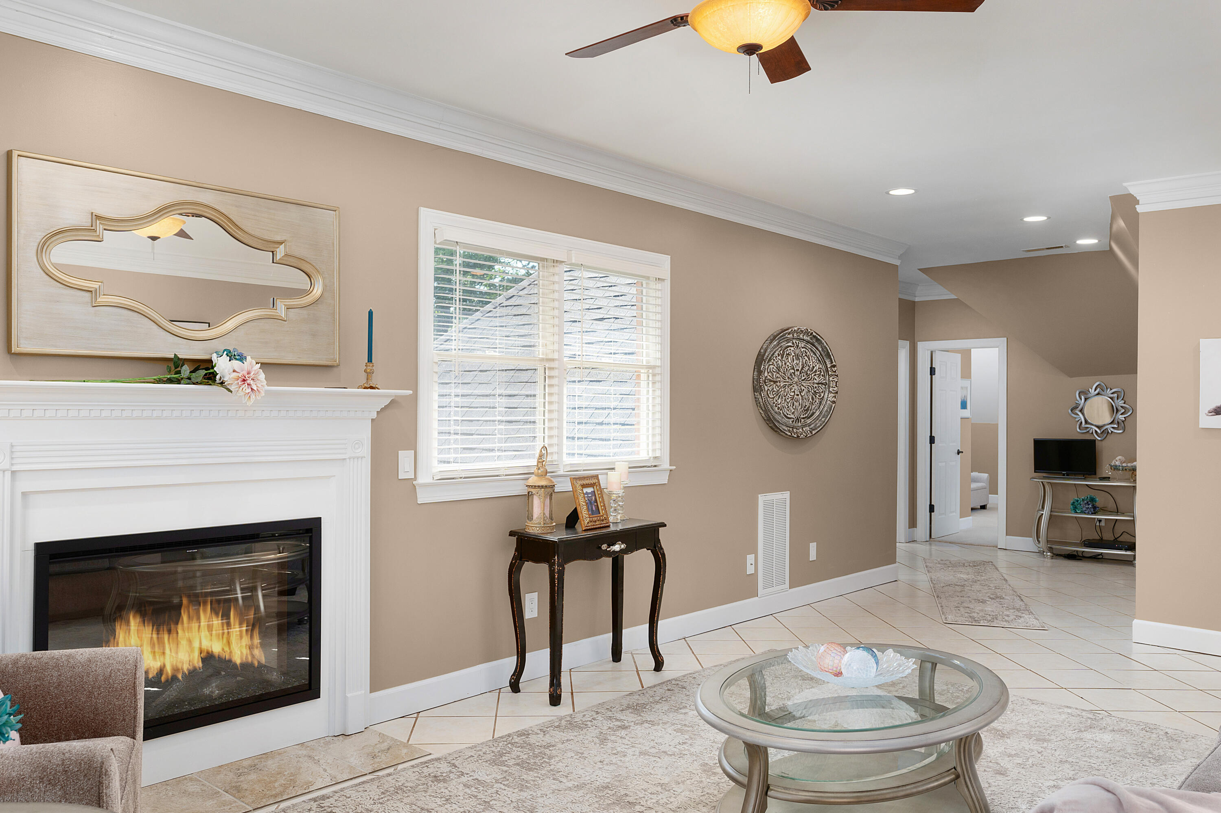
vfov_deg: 47.9
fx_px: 916
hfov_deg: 67.4
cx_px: 610
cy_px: 406
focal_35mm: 27
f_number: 7.1
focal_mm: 27
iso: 320
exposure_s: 1/13
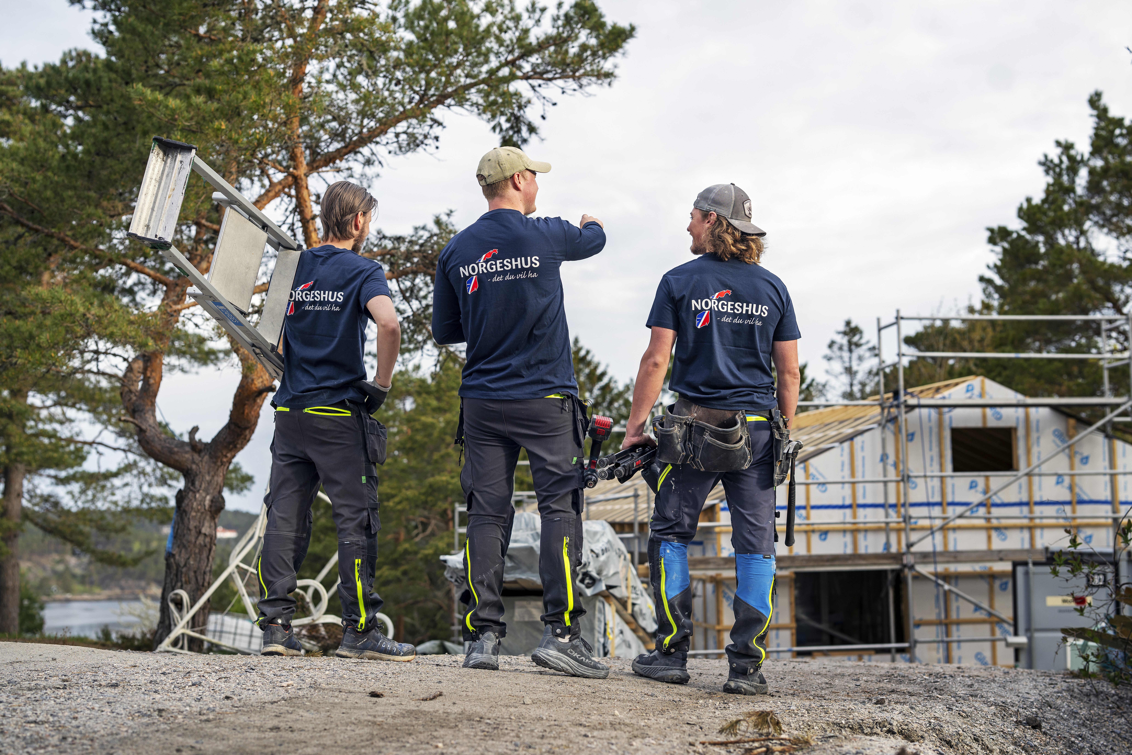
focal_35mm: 50
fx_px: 1572
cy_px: 378
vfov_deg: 27.0
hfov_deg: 39.6
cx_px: 566
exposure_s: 1/400
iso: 100
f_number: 3.2
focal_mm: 50
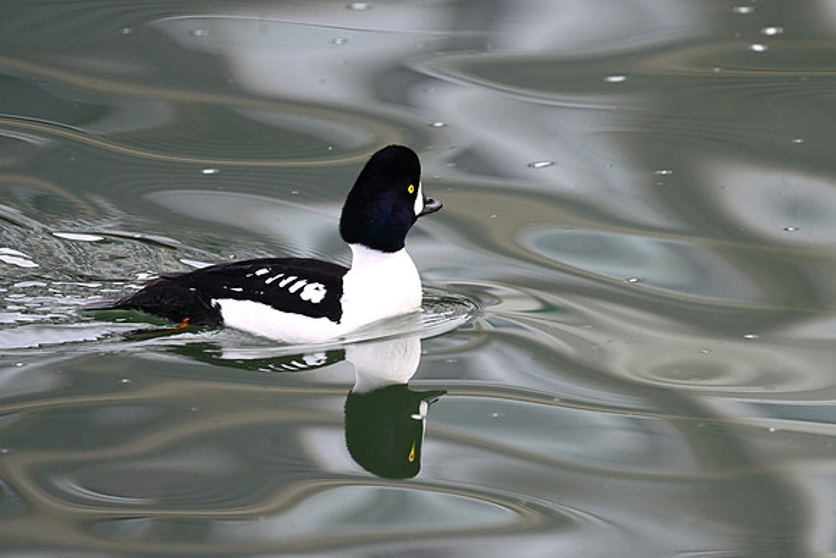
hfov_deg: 2.6
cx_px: 418
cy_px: 279
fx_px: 18581
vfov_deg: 1.7
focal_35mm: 800
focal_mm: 800
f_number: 6.3
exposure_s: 1/800
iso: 900
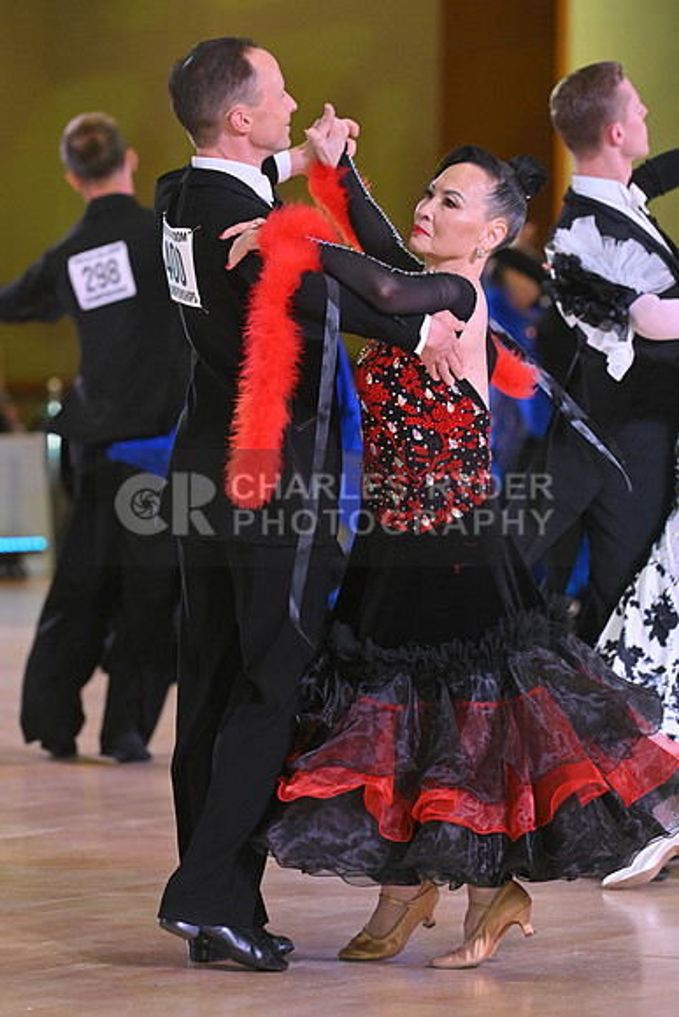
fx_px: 5655
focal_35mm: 200
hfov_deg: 6.9
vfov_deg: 10.3
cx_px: 340
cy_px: 508
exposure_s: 1/400
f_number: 5
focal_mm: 200
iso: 3200
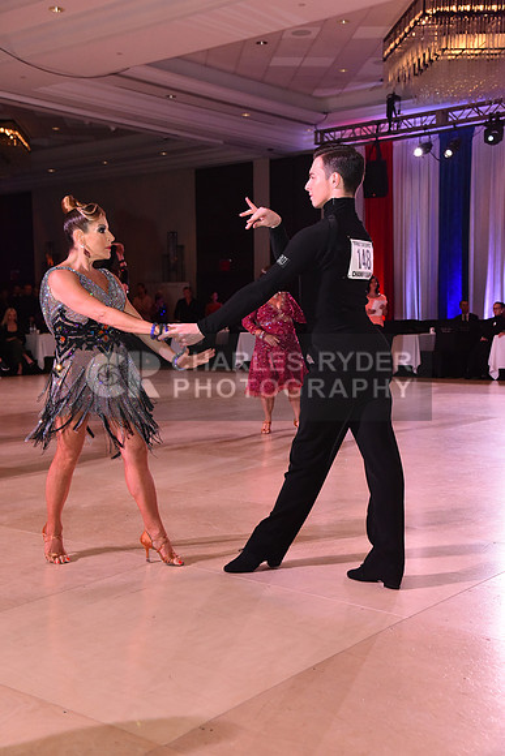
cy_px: 378
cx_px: 252
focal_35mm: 46
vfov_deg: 42.7
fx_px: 967
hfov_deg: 29.3
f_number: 6.3
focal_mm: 46
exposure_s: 1/320
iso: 2500
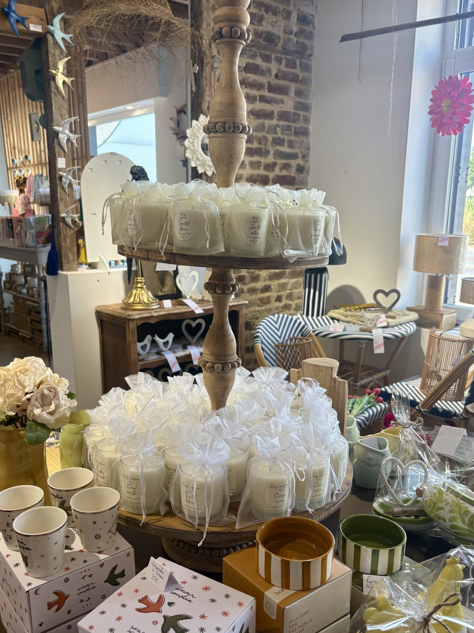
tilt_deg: -12.6
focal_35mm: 31
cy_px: 340
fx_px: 566
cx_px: 226
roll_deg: +0.0
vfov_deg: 58.3
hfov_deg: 45.4
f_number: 1.6
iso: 50
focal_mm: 5.96
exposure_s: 1/100
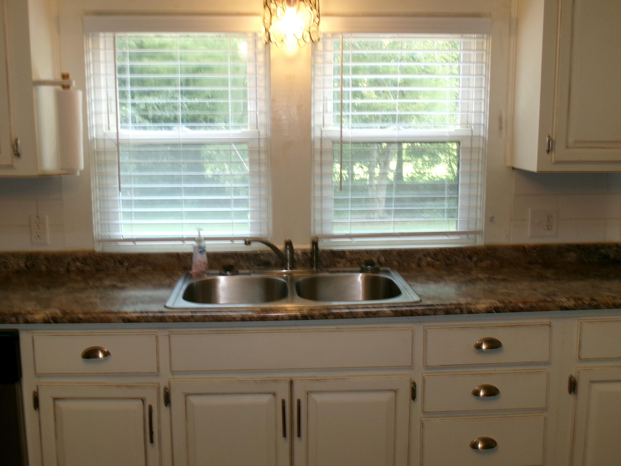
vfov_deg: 33.6
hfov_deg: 43.9
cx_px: 310
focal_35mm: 43
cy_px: 233
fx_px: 771
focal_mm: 7.8
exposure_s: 1/34
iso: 180
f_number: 4.7
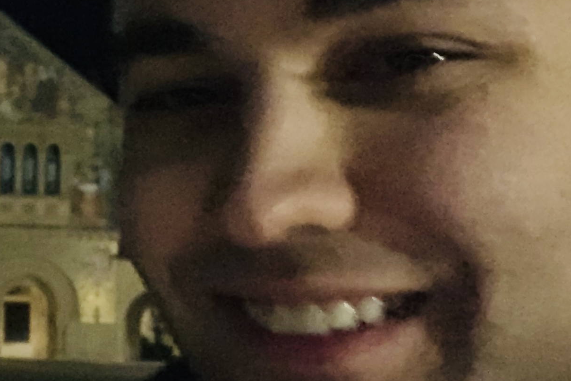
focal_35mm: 85
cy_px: 238
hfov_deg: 22.2
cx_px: -103
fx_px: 1348
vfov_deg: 16.1
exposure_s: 1/15
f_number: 2.2
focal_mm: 2.87
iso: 1600
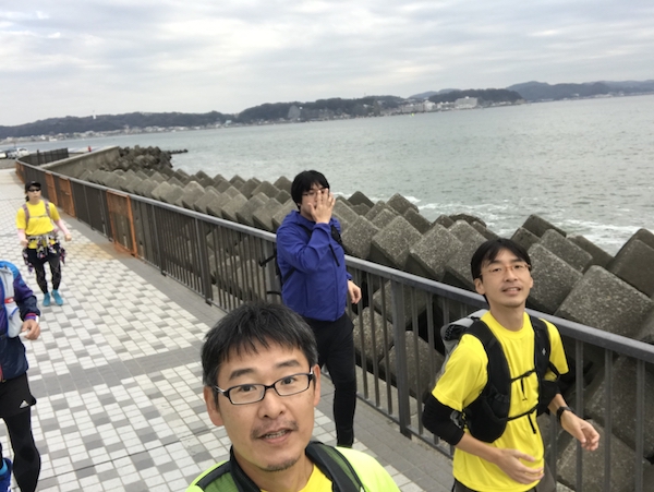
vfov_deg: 44.2
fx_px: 605
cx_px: 327
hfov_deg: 56.8
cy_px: 246
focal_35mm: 32
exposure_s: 1/523
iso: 25
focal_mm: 2.87
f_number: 2.2
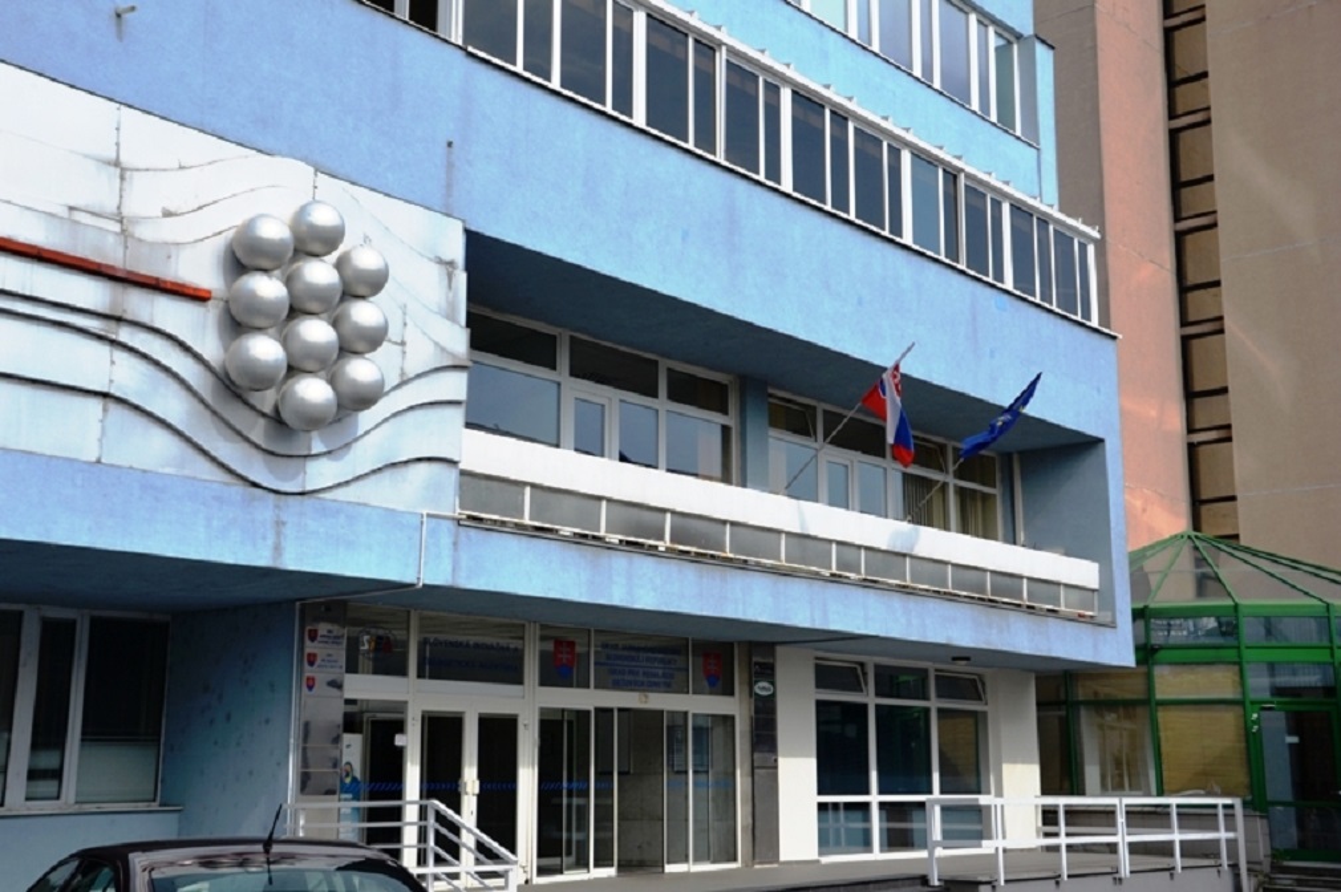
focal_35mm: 45
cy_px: 446
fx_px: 1675
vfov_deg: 29.8
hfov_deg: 43.6
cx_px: 670
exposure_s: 1/200
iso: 100
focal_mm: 30
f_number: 7.1
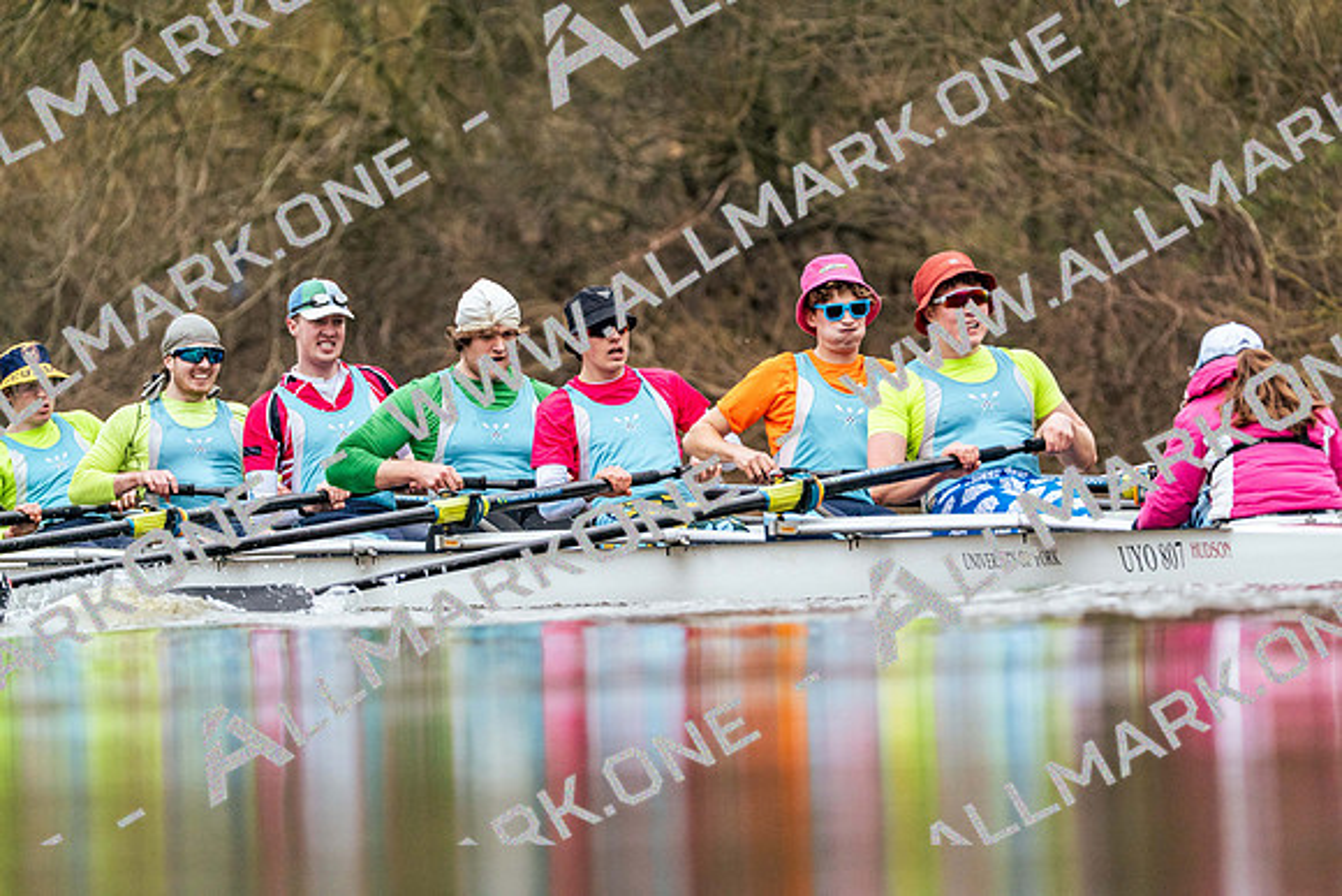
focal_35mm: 400
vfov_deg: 3.4
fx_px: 14914
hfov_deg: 5.2
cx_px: 671
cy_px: 448
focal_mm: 400
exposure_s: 1/2000
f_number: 6.3
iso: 4000
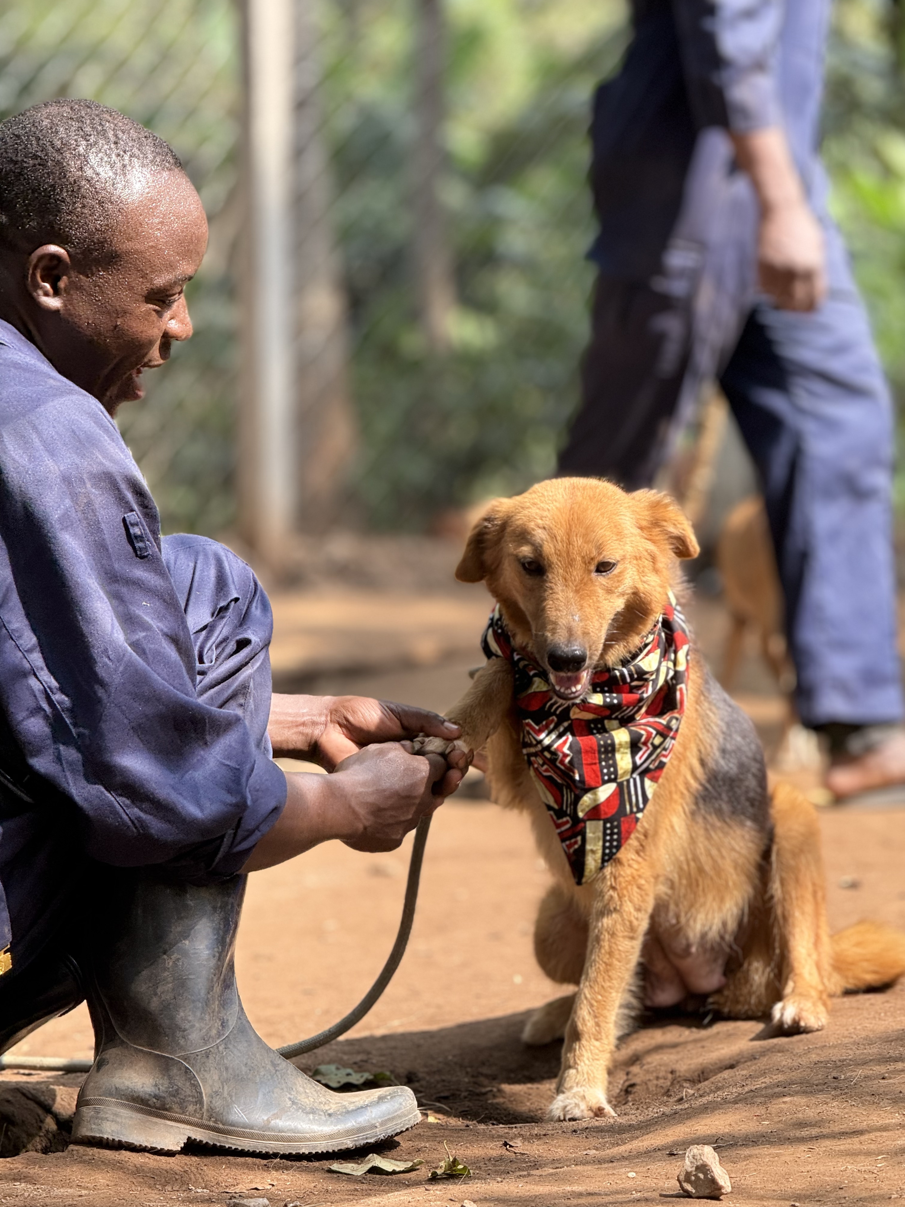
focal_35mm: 121
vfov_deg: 16.3
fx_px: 4218
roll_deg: -0.7
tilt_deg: -3.0
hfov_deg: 12.2
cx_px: 455
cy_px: 605
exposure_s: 1/208
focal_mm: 15.66
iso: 50
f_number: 2.8
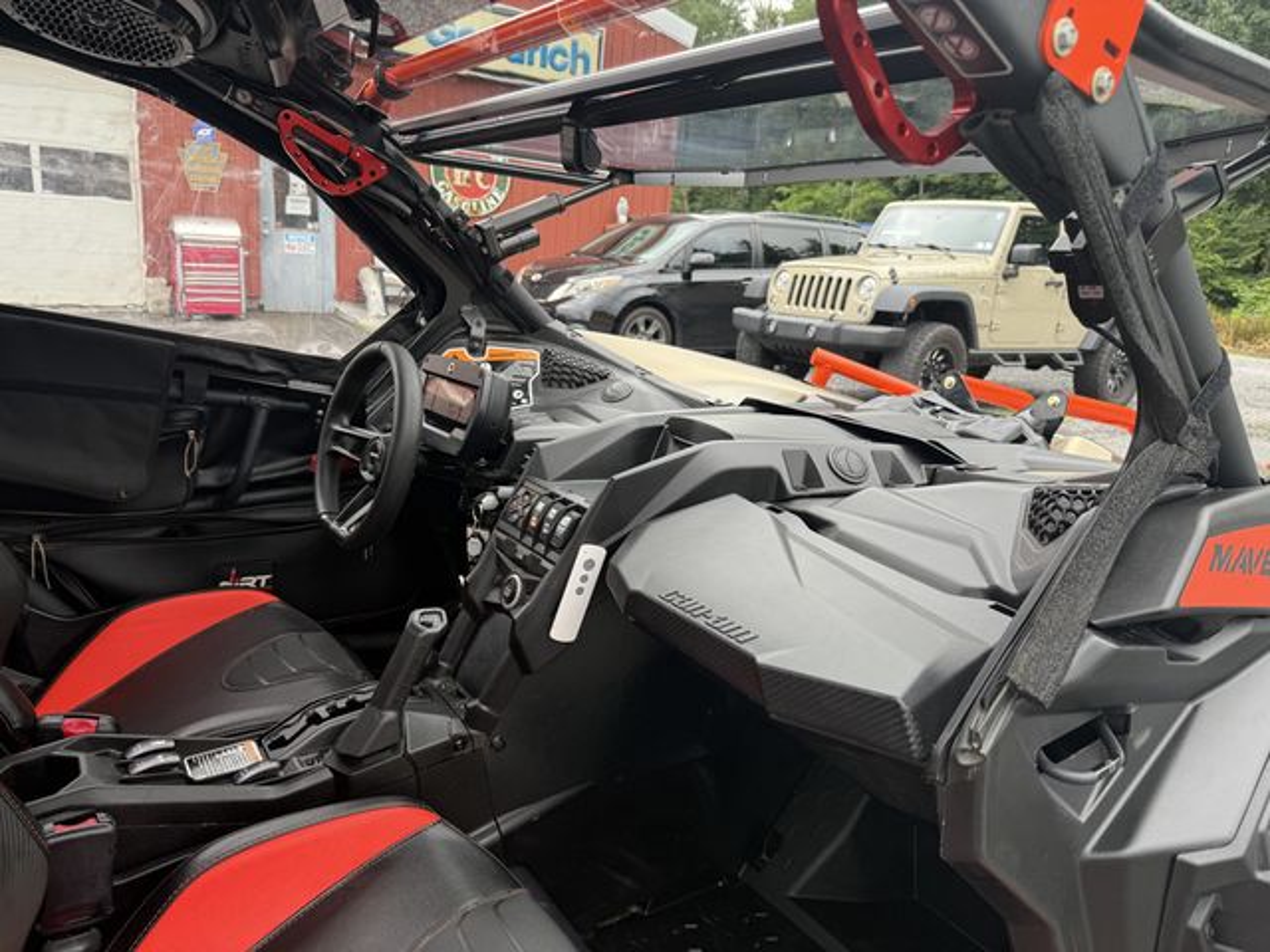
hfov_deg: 71.6
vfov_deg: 56.8
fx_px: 881
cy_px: 476
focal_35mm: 24
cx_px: 635
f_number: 1.78
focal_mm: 6.76
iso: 80
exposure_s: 1/152
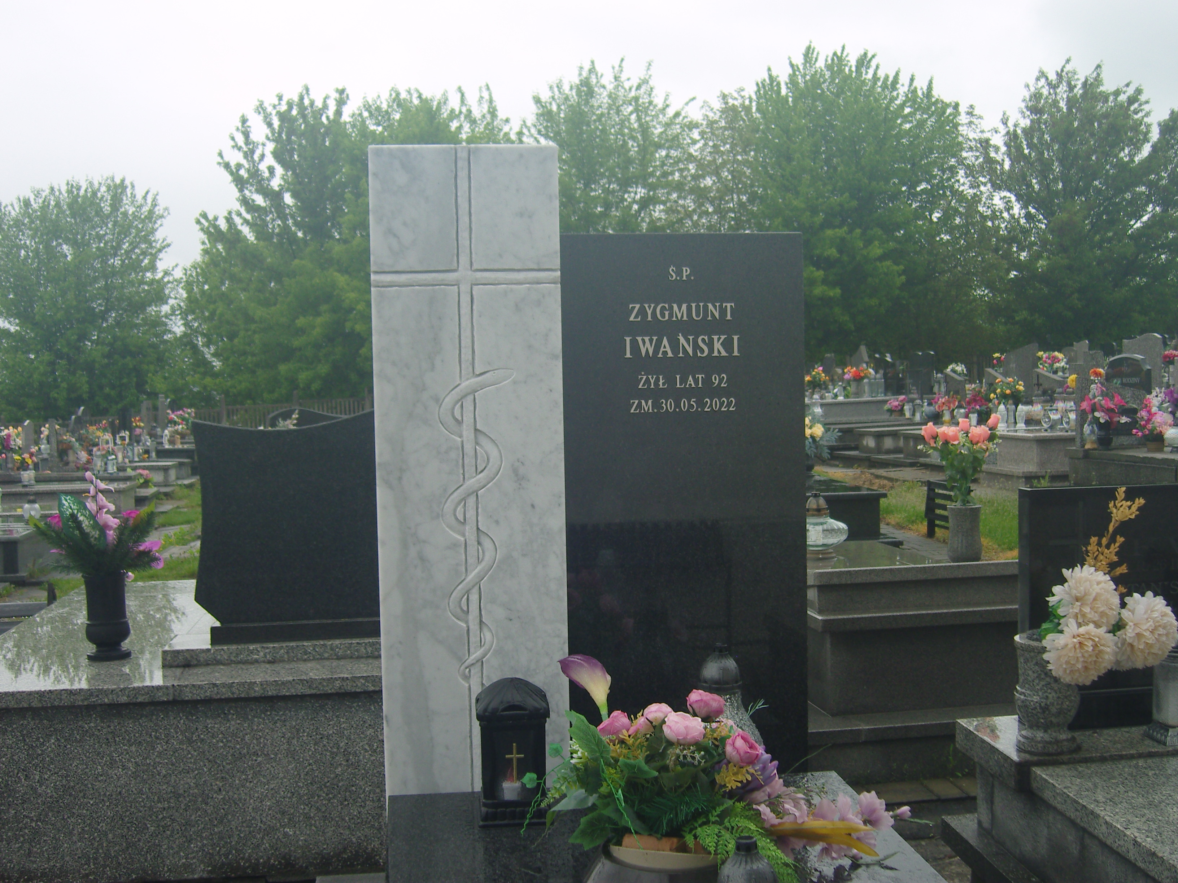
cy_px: 442
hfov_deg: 42.9
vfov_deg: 32.9
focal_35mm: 44
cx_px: 589
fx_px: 1497
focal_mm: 9.4
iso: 100
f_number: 3.1
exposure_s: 1/100
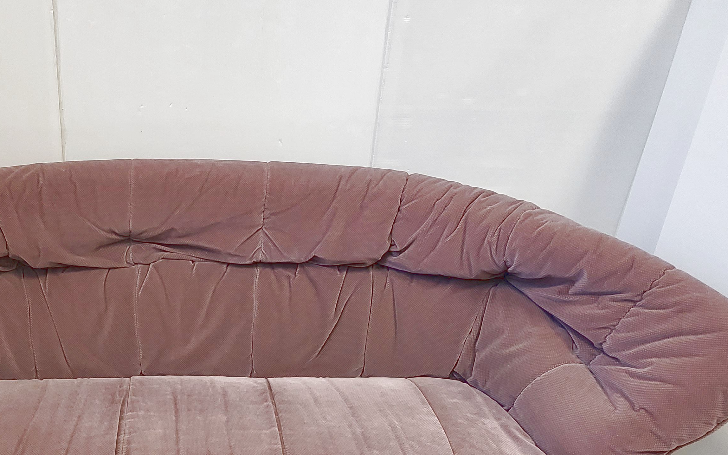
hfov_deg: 40.8
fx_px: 952
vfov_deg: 26.0
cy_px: 413
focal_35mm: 48
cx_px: 195
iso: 320
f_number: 1.8
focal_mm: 4.25
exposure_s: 1/100
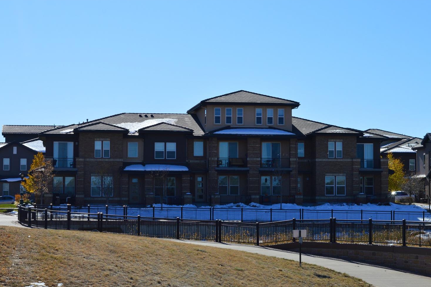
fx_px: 981
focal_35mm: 82
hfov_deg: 24.8
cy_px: 153
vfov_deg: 16.6
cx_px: 221
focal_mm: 50
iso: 360
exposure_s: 1/500
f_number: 11
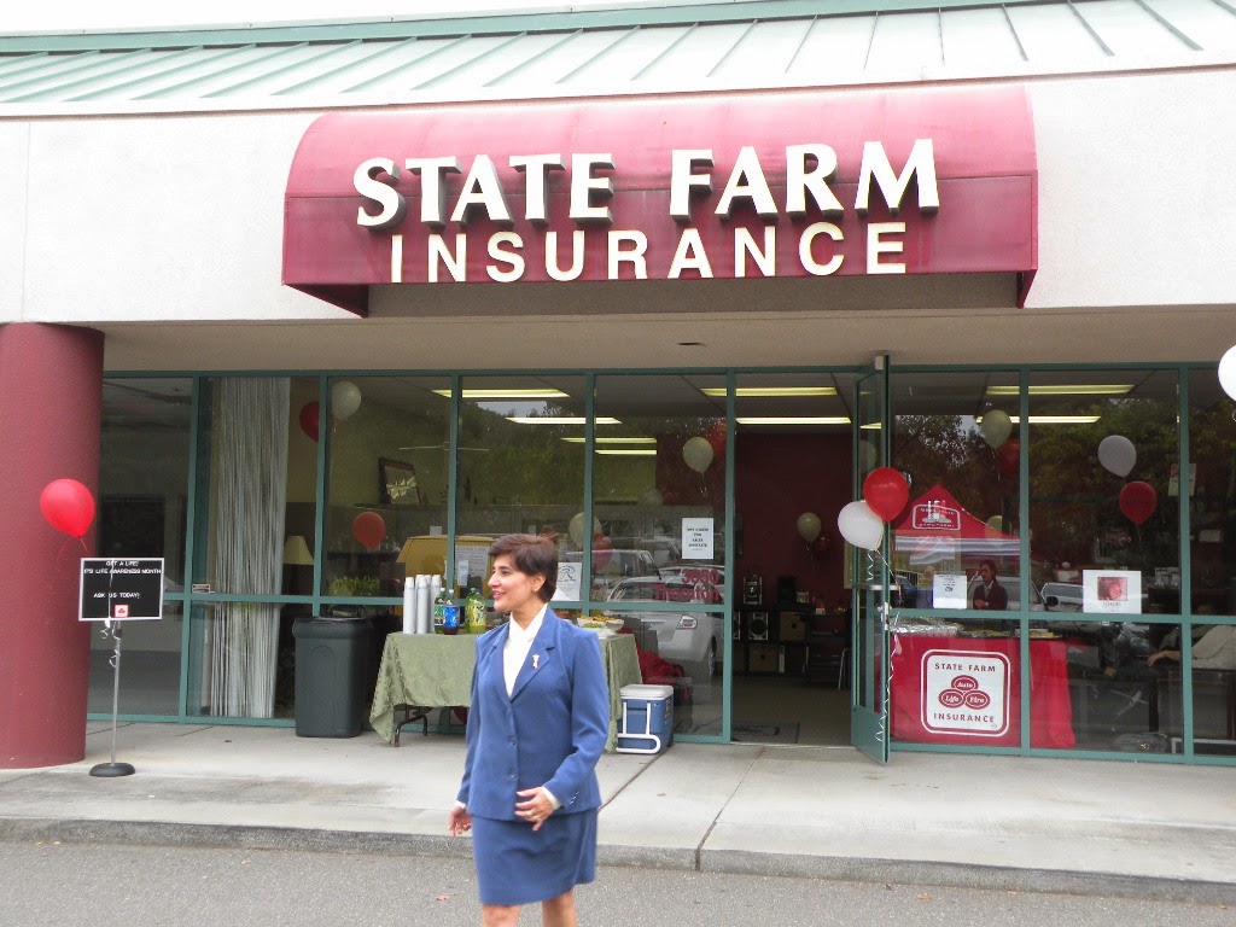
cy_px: 464
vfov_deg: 34.3
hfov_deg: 44.8
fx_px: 1500
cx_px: 618
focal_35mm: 42
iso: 89
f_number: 3.2
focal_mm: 7.4
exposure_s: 1/59.7
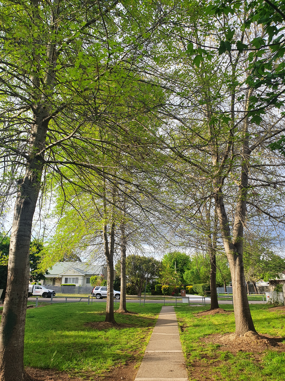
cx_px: 142
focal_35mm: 26
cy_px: 190
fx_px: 285
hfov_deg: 53.1
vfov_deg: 67.3
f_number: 2.4
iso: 50
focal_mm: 4.32
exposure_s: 1/268
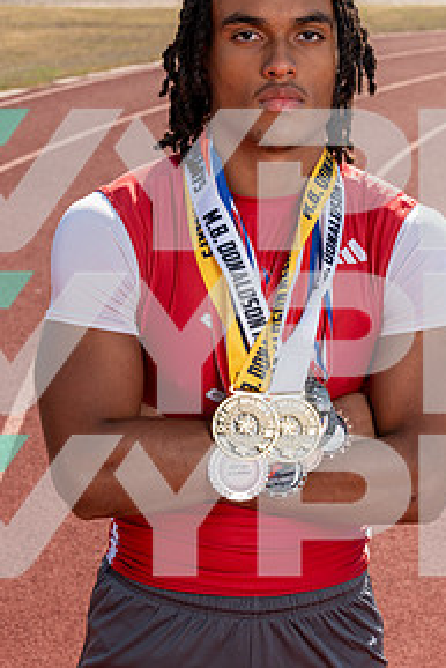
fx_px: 2023
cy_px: 344
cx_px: 236
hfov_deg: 12.6
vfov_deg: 18.7
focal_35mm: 109
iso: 125
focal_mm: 70
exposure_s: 1/200
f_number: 9
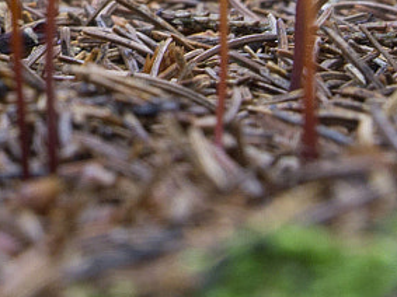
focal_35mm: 326
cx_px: -210
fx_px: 3737
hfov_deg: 6.0
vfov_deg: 4.5
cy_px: -390
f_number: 7.1
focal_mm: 40
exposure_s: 1/1.67
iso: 100
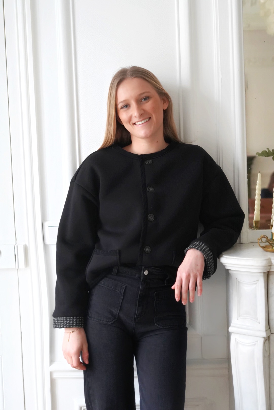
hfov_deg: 27.0
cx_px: 137
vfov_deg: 39.6
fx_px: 570
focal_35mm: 50
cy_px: 205
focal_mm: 50
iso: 6400
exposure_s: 1/160
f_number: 4
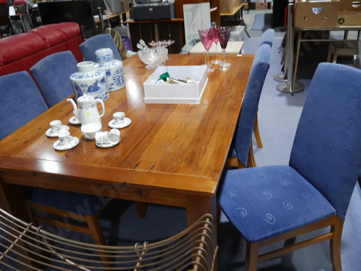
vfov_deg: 48.2
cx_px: 179
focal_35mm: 29
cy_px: 138
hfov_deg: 61.7
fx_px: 302
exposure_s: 1/60
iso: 400
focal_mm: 14
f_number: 3.5
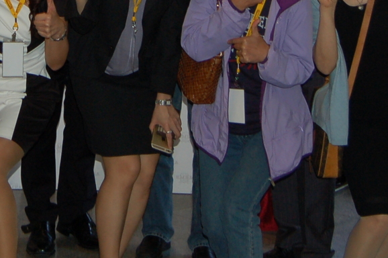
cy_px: -111
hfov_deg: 17.6
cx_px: 32
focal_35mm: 115
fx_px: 1234
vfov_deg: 11.5
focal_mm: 23
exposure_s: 1/60
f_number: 3.8
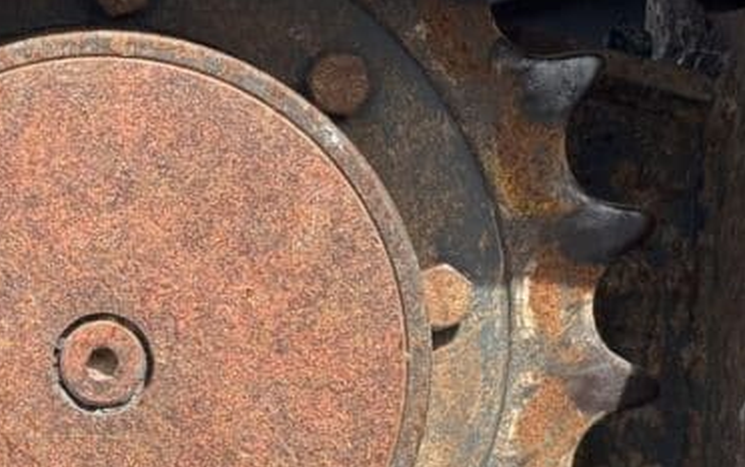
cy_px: 350
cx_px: 164
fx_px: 2499
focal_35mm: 123
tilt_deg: -5.6
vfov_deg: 10.6
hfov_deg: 16.8
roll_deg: -0.5
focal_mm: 6.76
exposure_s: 1/1560
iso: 64
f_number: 1.78
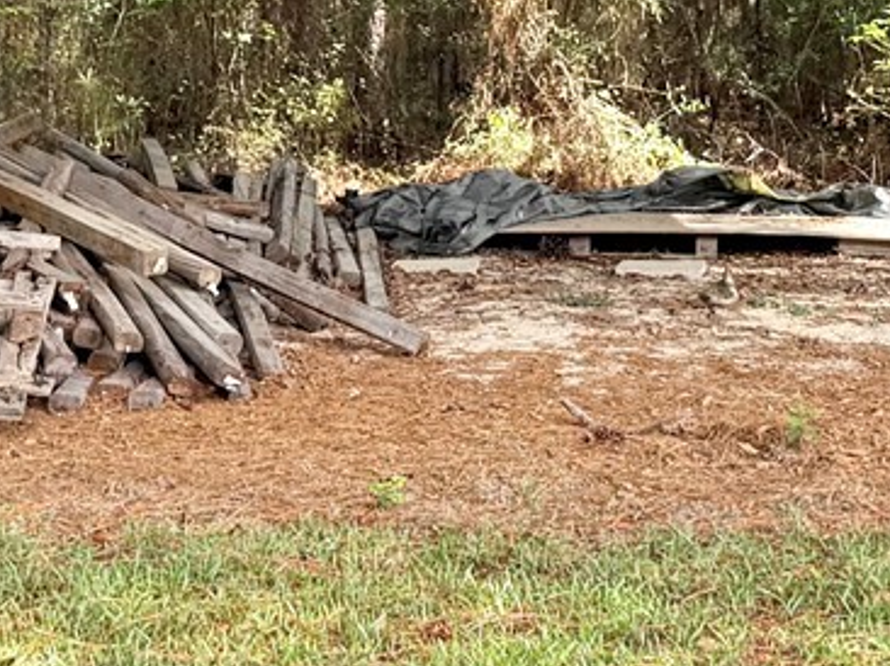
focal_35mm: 105
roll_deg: +0.5
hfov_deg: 18.7
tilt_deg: +2.7
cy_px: -224
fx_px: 2698
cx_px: 484
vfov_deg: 13.5
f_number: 1.78
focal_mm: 6.76
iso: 80
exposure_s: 1/598
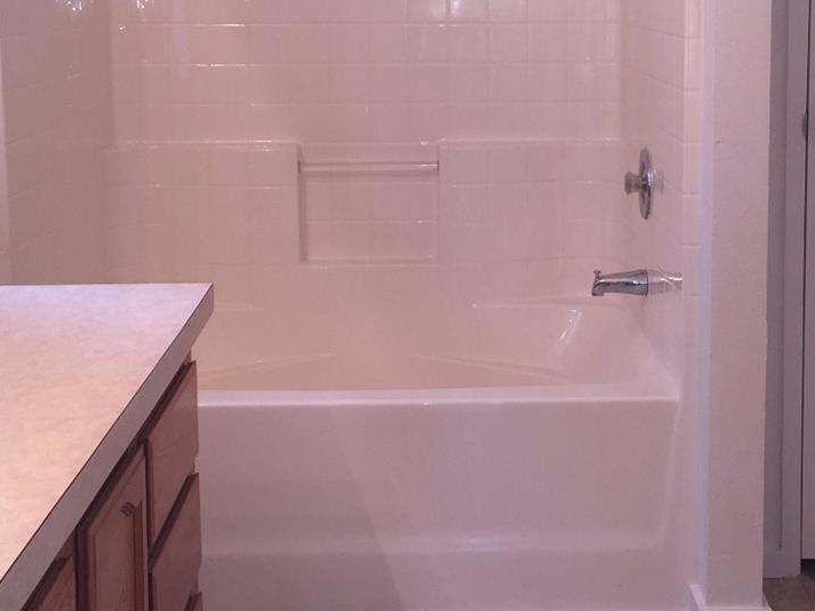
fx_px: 1435
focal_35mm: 61
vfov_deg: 23.7
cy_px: 146
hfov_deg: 31.6
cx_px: 500
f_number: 2.2
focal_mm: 4.15
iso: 32
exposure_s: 1/30
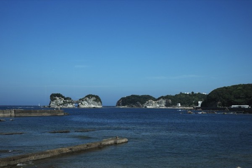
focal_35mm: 40
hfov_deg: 48.5
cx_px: 126
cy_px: 84
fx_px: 280
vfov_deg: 33.4
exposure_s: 1/800
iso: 100
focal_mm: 26
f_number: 2.8
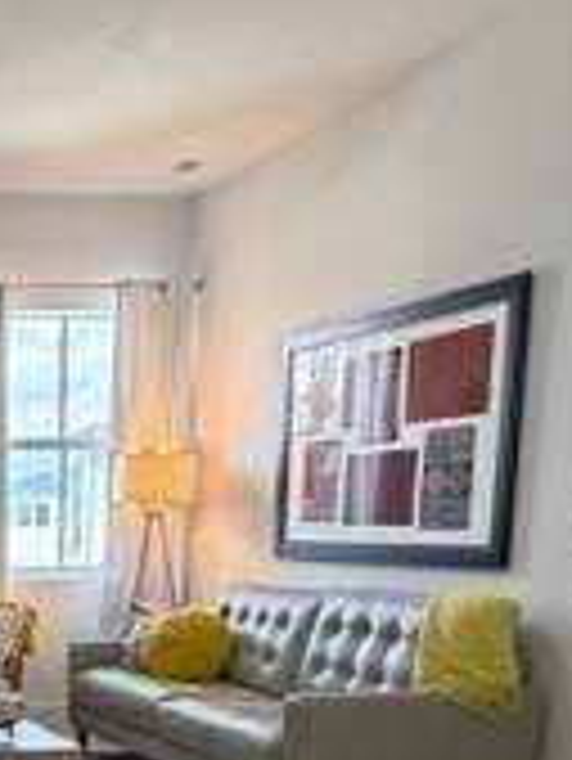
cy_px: 706
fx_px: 1166
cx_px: -261
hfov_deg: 22.9
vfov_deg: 33.9
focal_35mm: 53
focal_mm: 2.22
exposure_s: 1/60
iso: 250
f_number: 2.2
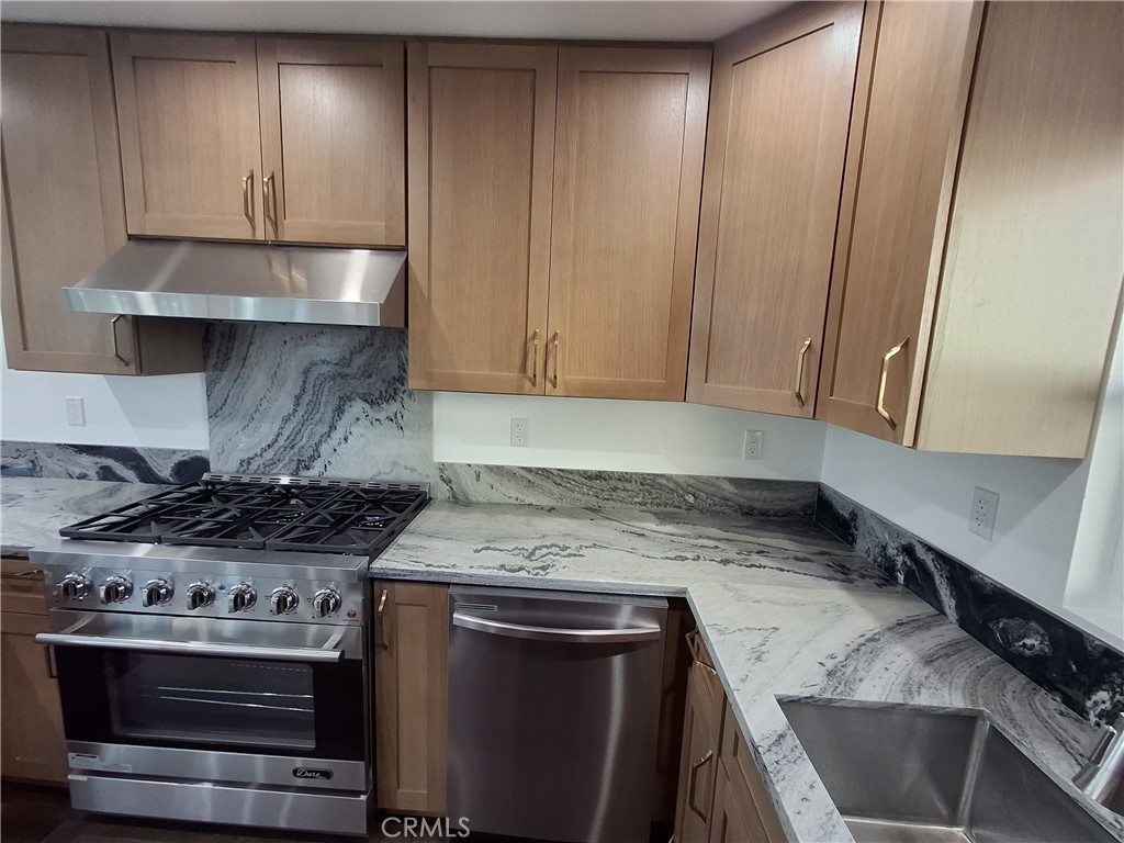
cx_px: 562
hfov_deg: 94.5
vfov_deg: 78.1
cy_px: 422
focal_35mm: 16
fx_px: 520
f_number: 2.2
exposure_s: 1/50
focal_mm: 1.64
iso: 80
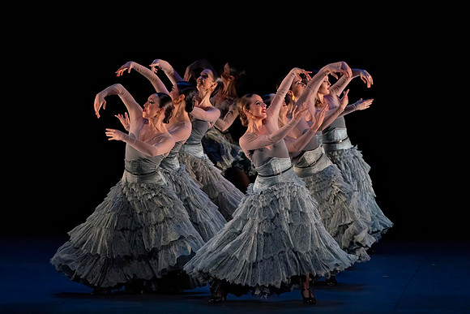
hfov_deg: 5.8
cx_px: 234
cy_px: 158
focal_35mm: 356
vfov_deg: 3.9
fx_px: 4652
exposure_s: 1/400
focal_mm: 265
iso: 10000
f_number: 5.6
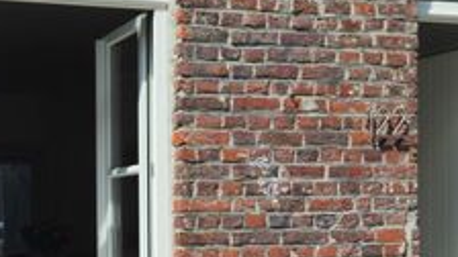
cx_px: 65
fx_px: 814
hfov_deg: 30.4
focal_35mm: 67
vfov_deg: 17.7
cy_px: 235
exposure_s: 1/1258
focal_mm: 5.4
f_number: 1.8
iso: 25
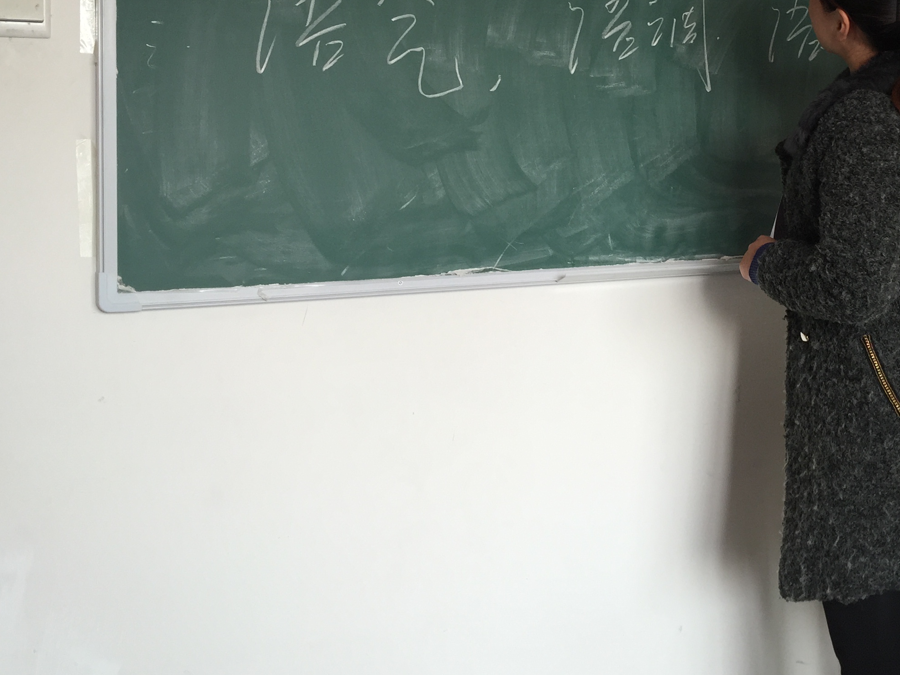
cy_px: 144
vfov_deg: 29.6
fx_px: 1248
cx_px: 657
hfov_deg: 38.8
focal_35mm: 48
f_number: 2.2
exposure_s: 1/60
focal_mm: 4.15
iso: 40
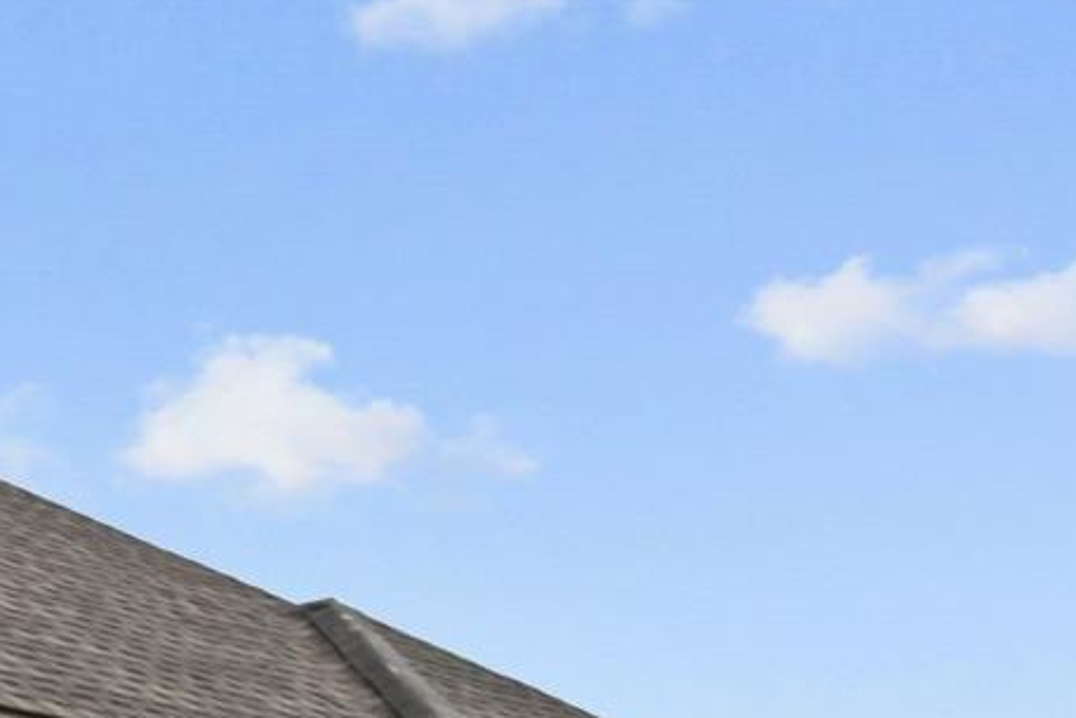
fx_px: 2452
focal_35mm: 82
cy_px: 1117
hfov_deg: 21.0
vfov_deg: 15.3
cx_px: -527
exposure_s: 1/160
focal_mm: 10
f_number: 8
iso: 400
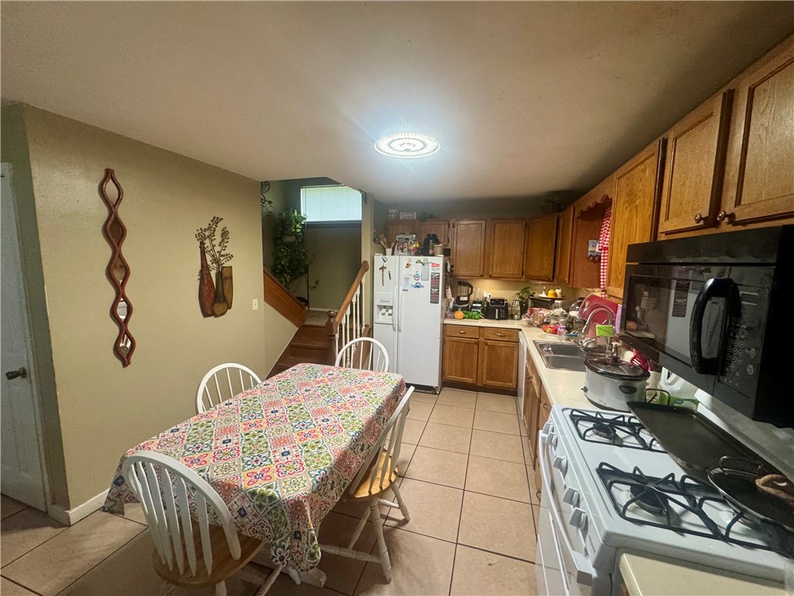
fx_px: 321
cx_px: 397
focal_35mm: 14
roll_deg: -2.2
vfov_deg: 85.7
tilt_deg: -9.4
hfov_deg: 102.1
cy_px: 298
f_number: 2.2
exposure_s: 1/60
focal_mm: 2.22
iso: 500
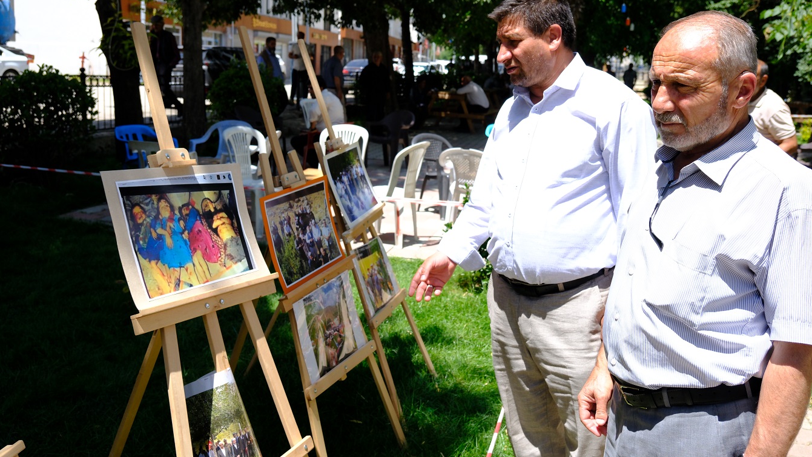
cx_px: 403
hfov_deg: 61.0
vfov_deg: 36.6
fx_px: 689
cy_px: 187
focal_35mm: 32
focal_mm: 20.2
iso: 640
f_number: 4.5
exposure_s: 1/1600
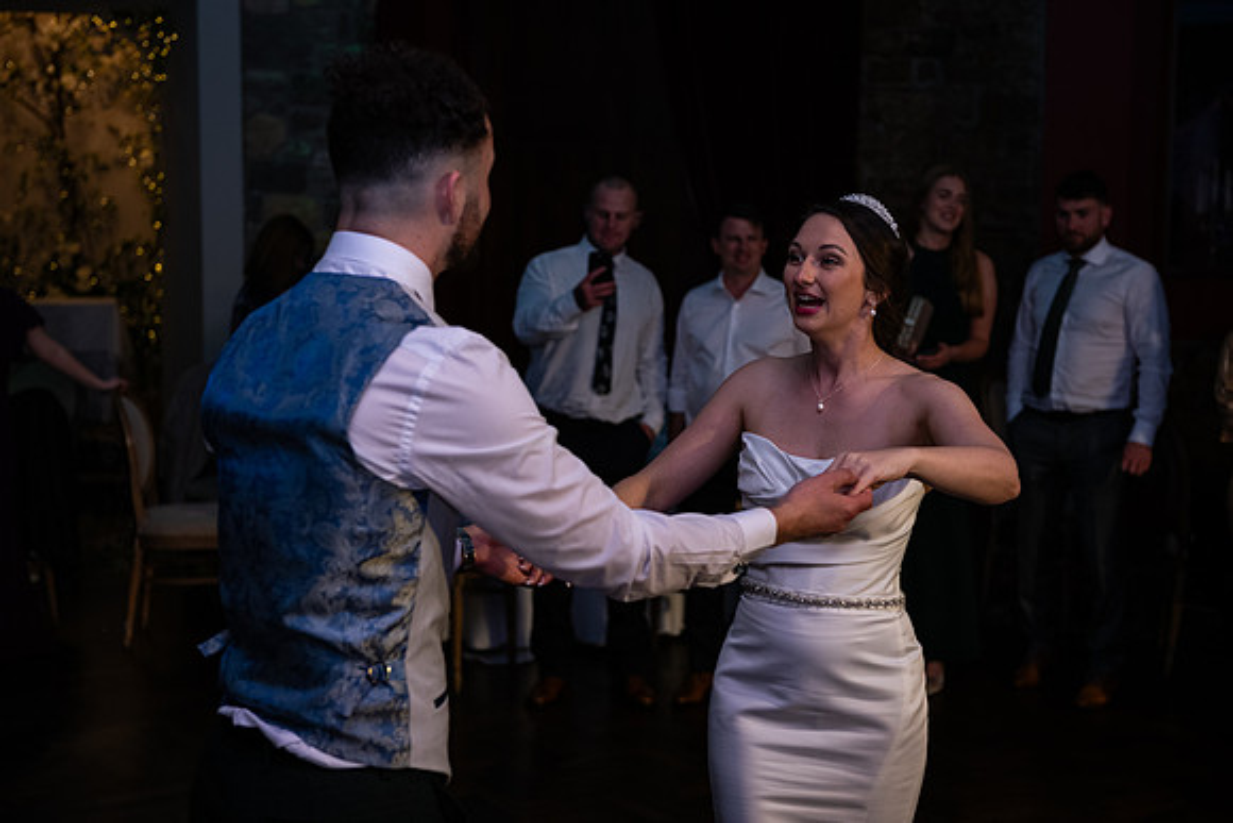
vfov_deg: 24.2
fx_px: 1918
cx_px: 616
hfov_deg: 35.6
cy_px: 412
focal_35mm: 56
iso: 800
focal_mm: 56
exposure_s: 1/160
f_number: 3.5
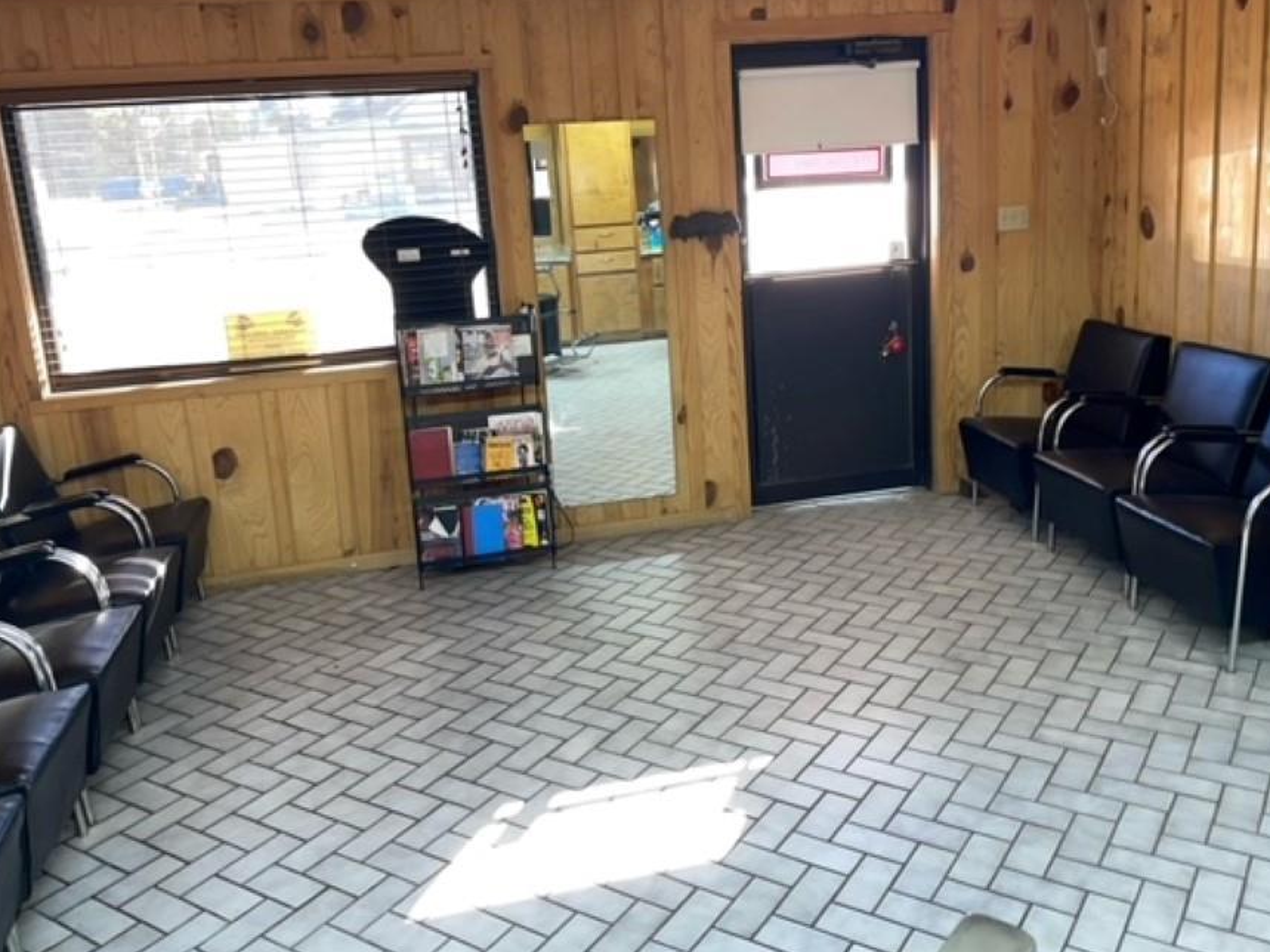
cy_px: 435
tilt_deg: -12.6
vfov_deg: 45.4
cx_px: 723
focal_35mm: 31
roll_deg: +2.9
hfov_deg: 58.1
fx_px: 1137
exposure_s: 1/27
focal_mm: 4.2
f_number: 1.6
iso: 40
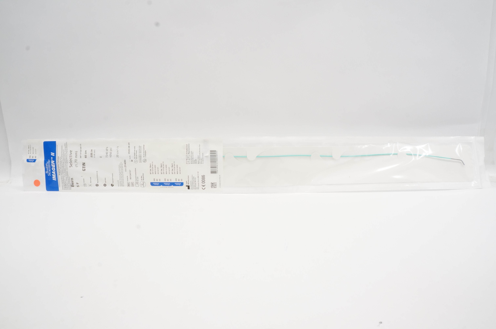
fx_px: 372
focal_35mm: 27
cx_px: 248
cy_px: 164
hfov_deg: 67.4
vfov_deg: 47.8
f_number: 16
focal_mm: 18
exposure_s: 1/20
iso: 800
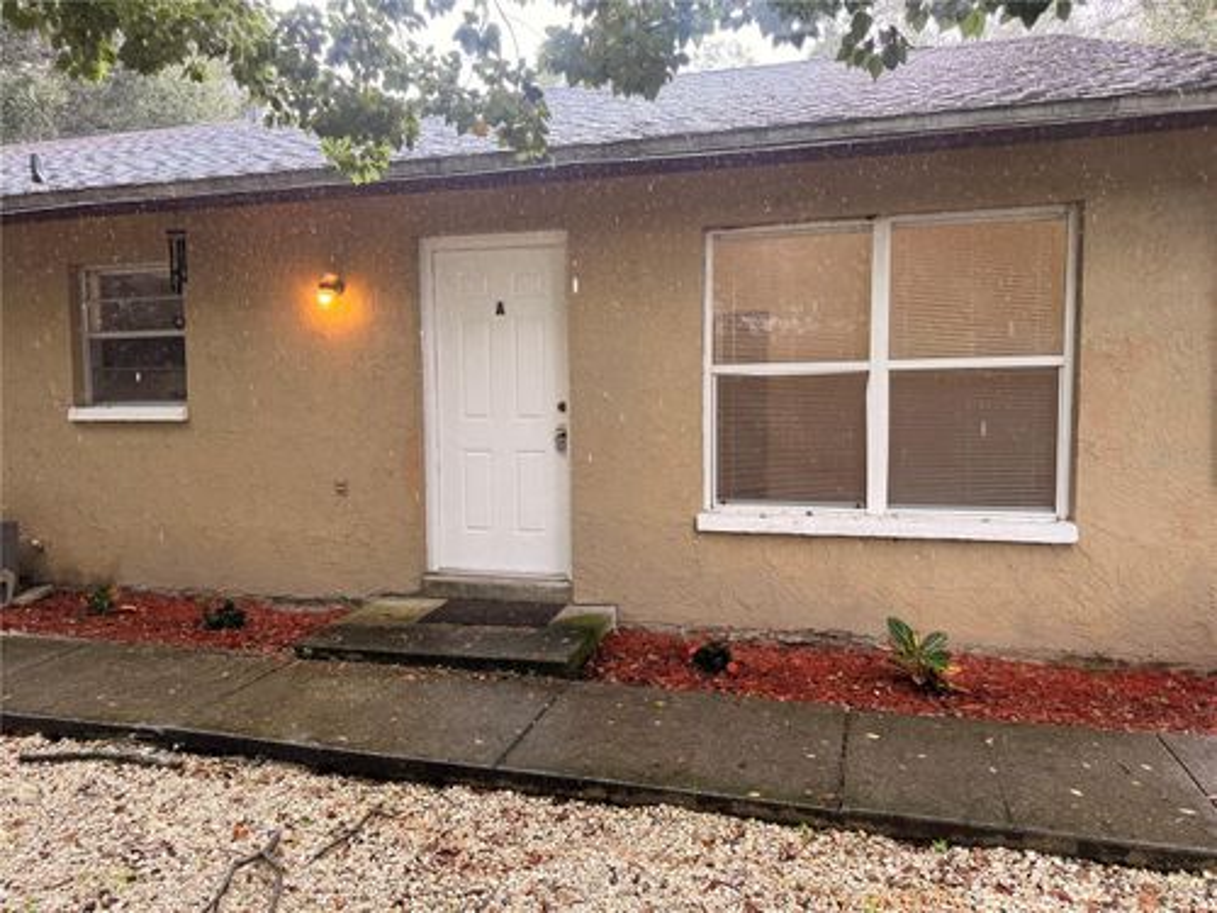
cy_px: 456
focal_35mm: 24
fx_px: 844
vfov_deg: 56.8
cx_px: 608
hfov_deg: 71.6
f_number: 1.78
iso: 125
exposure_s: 1/130
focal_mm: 6.76
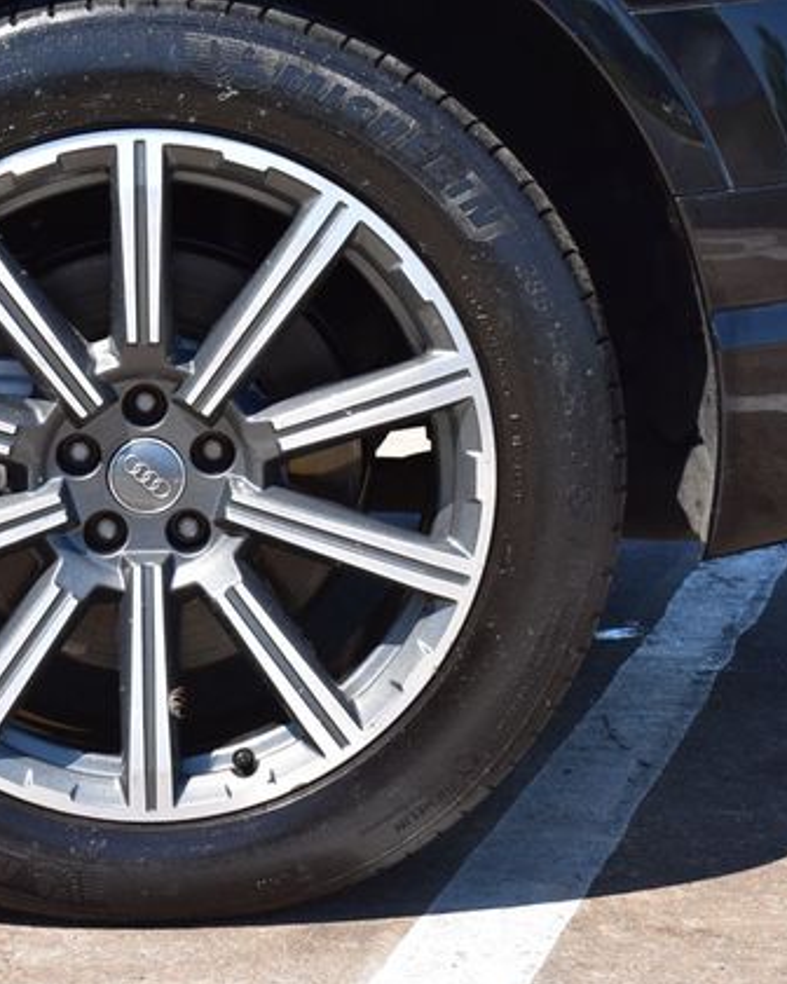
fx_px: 2620
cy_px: 497
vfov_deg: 21.3
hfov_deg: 17.0
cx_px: 159
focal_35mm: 90
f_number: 10
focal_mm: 42
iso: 400
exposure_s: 1/320
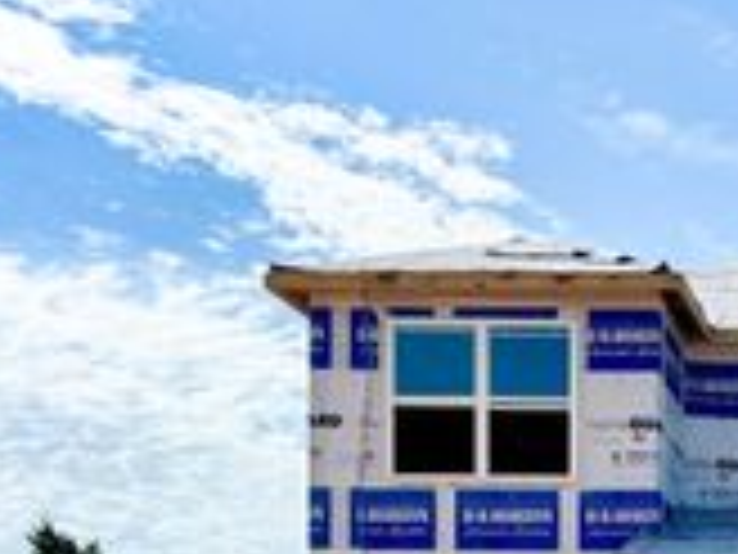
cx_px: 855
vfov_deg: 18.9
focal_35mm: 73
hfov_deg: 24.5
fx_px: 1556
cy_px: 696
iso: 80
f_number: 1.8
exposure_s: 1/9000
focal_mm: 6.76
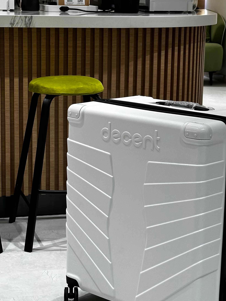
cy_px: 134
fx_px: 766
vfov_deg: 22.2
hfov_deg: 16.8
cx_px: 124
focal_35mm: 88
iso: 64
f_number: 1.78
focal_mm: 6.86
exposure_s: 1/166
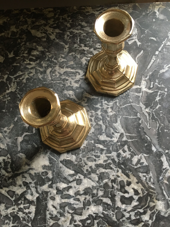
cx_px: 85
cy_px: 114
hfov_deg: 48.2
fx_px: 190
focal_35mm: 29
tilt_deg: -74.1
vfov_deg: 61.7
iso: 200
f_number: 2.2
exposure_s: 1/33
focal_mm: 4.15
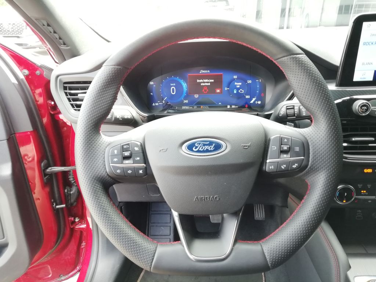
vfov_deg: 53.1
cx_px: 188
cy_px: 141
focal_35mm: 26
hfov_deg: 67.3
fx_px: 282
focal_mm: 3.21
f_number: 2.2
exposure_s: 1/33.3
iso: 80
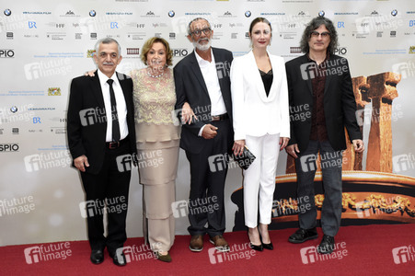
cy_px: 138
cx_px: 208
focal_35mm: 40
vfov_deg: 33.0
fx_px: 467
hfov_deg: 48.0
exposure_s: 1/160
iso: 1600
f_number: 6.3
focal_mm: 27
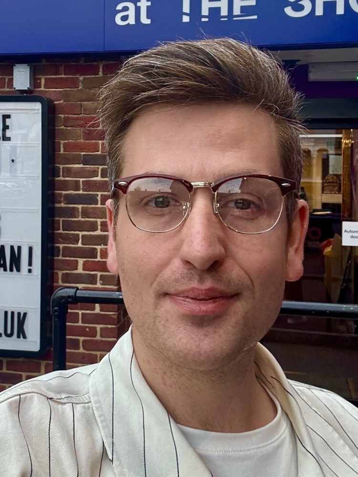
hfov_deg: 46.8
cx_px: 179
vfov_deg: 60.0
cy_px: 238
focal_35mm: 30
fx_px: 414
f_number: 1.9
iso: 64
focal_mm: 2.69
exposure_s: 1/50
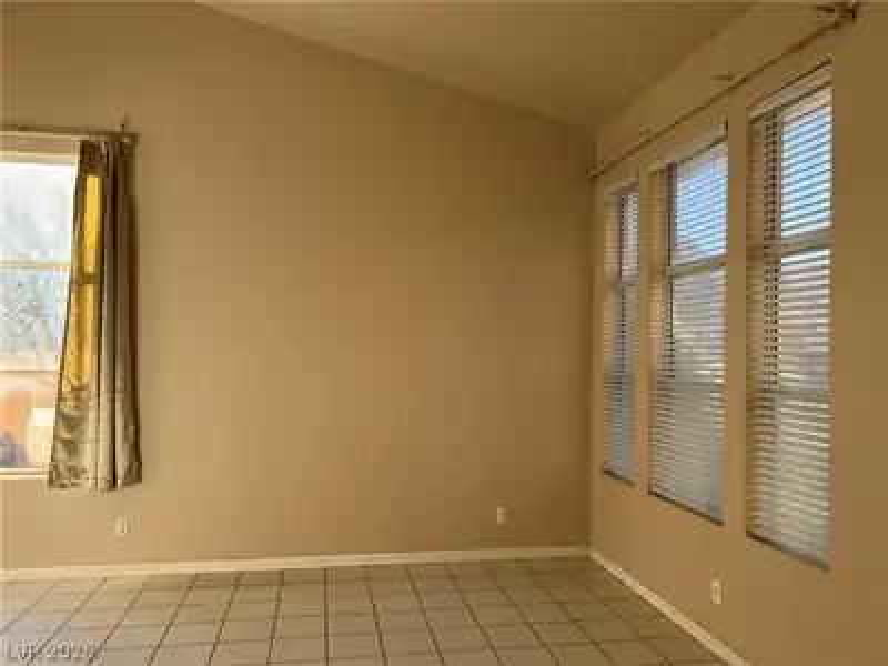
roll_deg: -1.0
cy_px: 333
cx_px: 444
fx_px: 667
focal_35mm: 26
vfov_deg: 53.1
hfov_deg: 67.3
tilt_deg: +0.5
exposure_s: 1/155
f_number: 1.5
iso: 64
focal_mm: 5.7
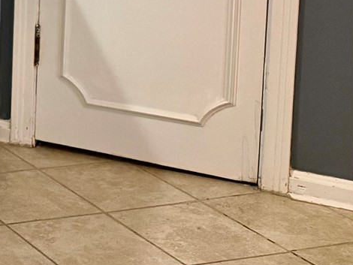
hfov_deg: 15.6
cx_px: -367
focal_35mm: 98
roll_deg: -0.1
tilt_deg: -4.3
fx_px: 1000
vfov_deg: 13.9
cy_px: -164
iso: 400
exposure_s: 1/60
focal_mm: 6.76
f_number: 1.78
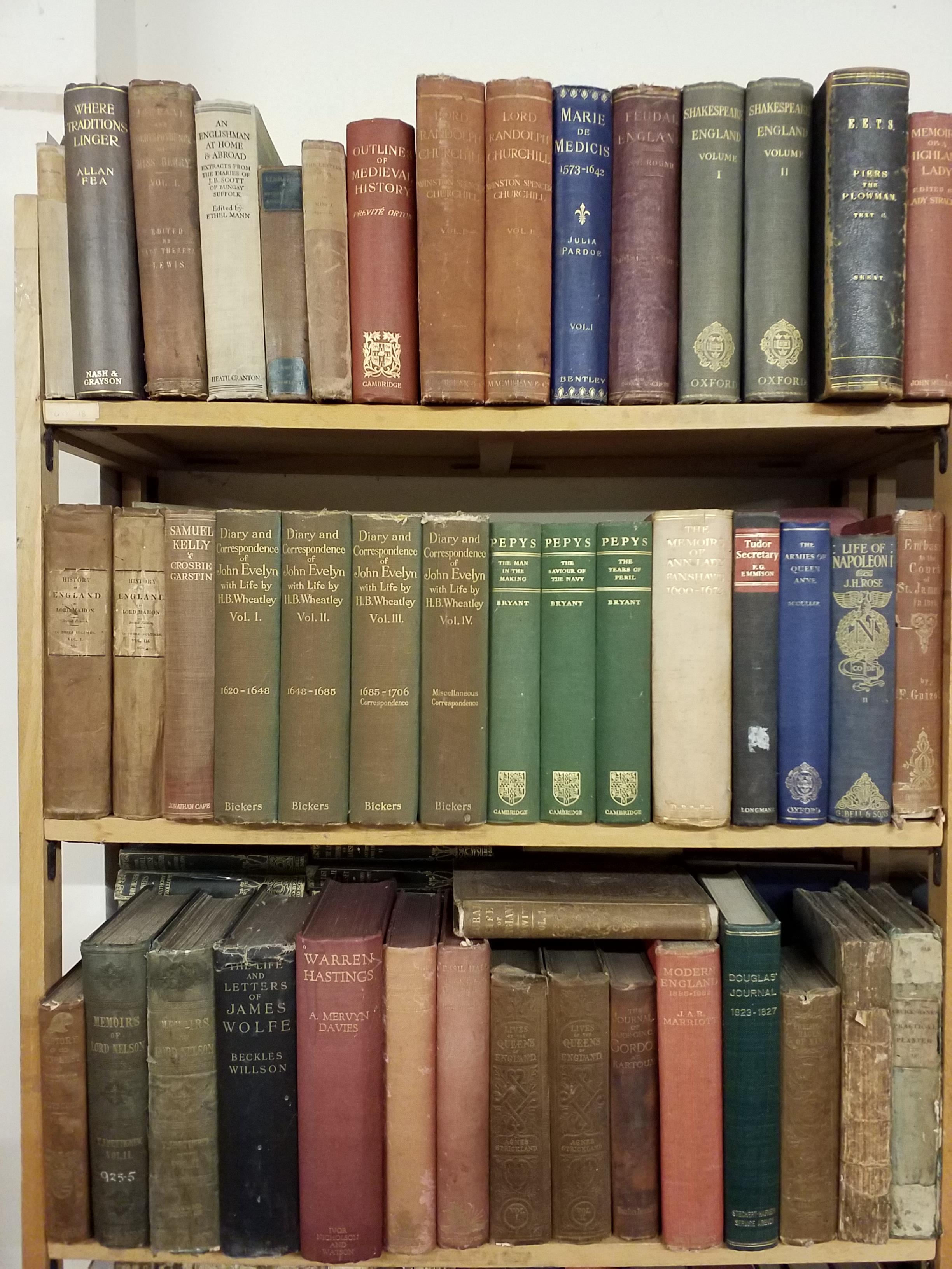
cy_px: 634
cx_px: 476
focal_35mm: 27
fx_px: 990
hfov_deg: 51.4
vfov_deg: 65.3
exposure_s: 1/25
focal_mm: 3.6
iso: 320
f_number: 1.9
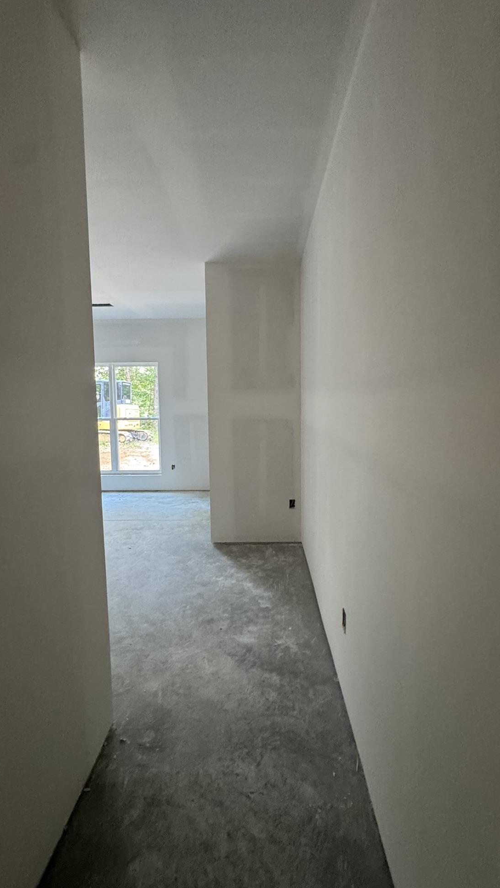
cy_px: 439
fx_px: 377
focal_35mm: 16
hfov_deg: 67.1
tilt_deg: -6.9
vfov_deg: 99.4
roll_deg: -0.6
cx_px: 256
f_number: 2.2
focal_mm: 2.22
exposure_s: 1/60
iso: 640
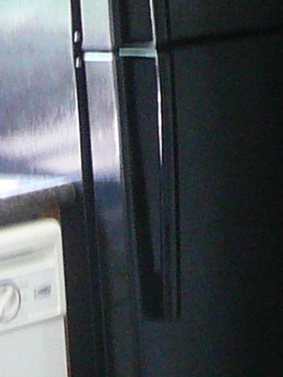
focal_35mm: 181
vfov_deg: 10.8
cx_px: 747
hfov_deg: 7.5
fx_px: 1974
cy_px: 18
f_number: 2.8
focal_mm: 5.2
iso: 200
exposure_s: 1/15
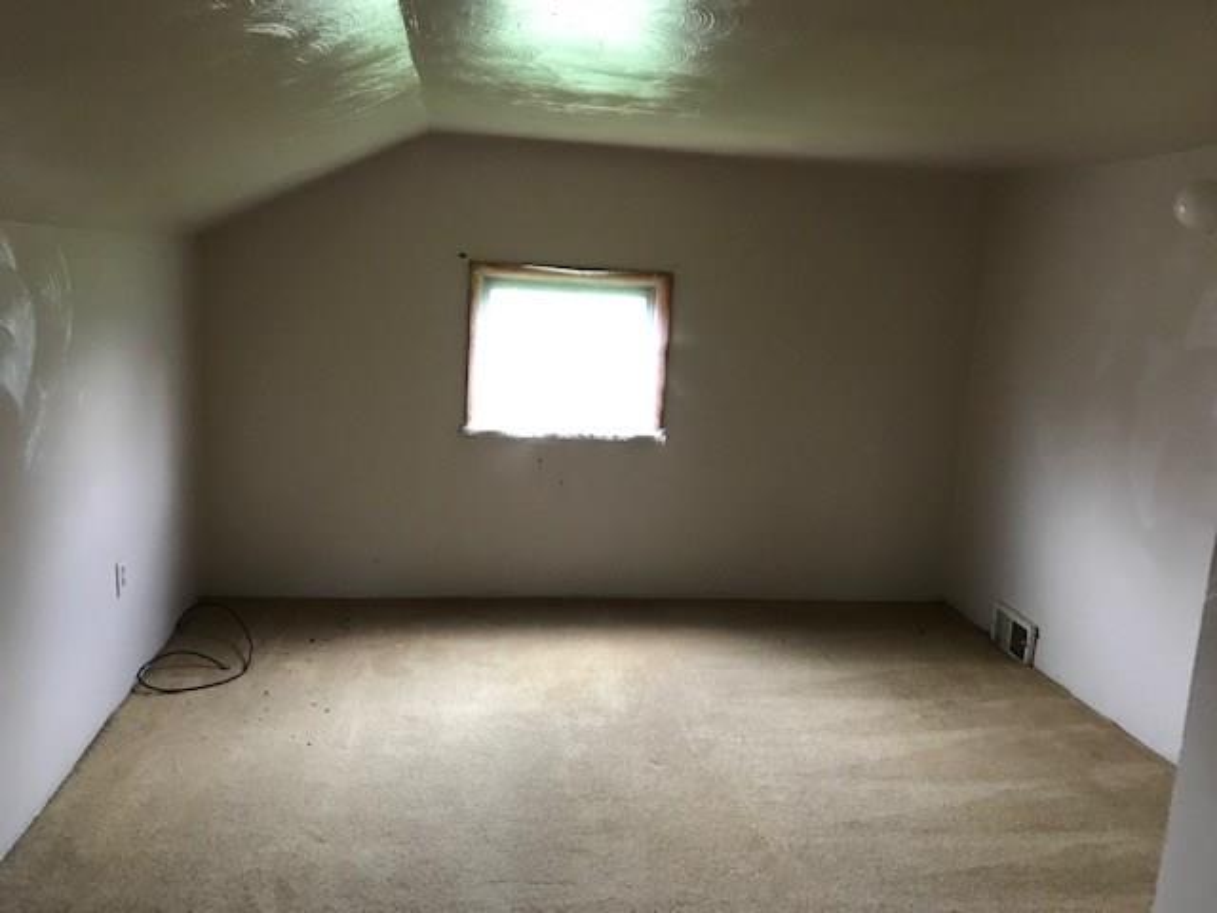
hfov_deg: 63.4
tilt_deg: -10.2
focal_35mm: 28
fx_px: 984
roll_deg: -3.5
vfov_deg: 49.7
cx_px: 608
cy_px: 456
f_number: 1.8
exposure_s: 1/15
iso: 100
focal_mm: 3.99
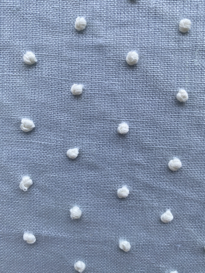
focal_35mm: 26
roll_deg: -2.8
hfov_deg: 53.1
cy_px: 136
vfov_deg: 67.3
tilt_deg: -24.8
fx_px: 205
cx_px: 102
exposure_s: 1/60
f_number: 1.8
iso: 64
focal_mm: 4.25
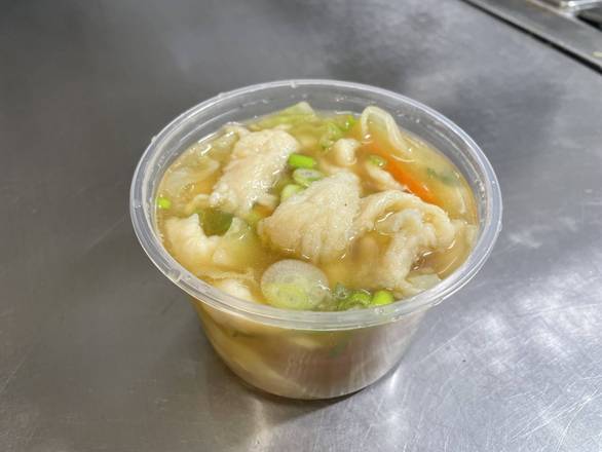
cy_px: 226
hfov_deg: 67.3
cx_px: 301
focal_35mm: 26
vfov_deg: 53.1
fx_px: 452
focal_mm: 4.2
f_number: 1.6
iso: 125
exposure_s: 1/120
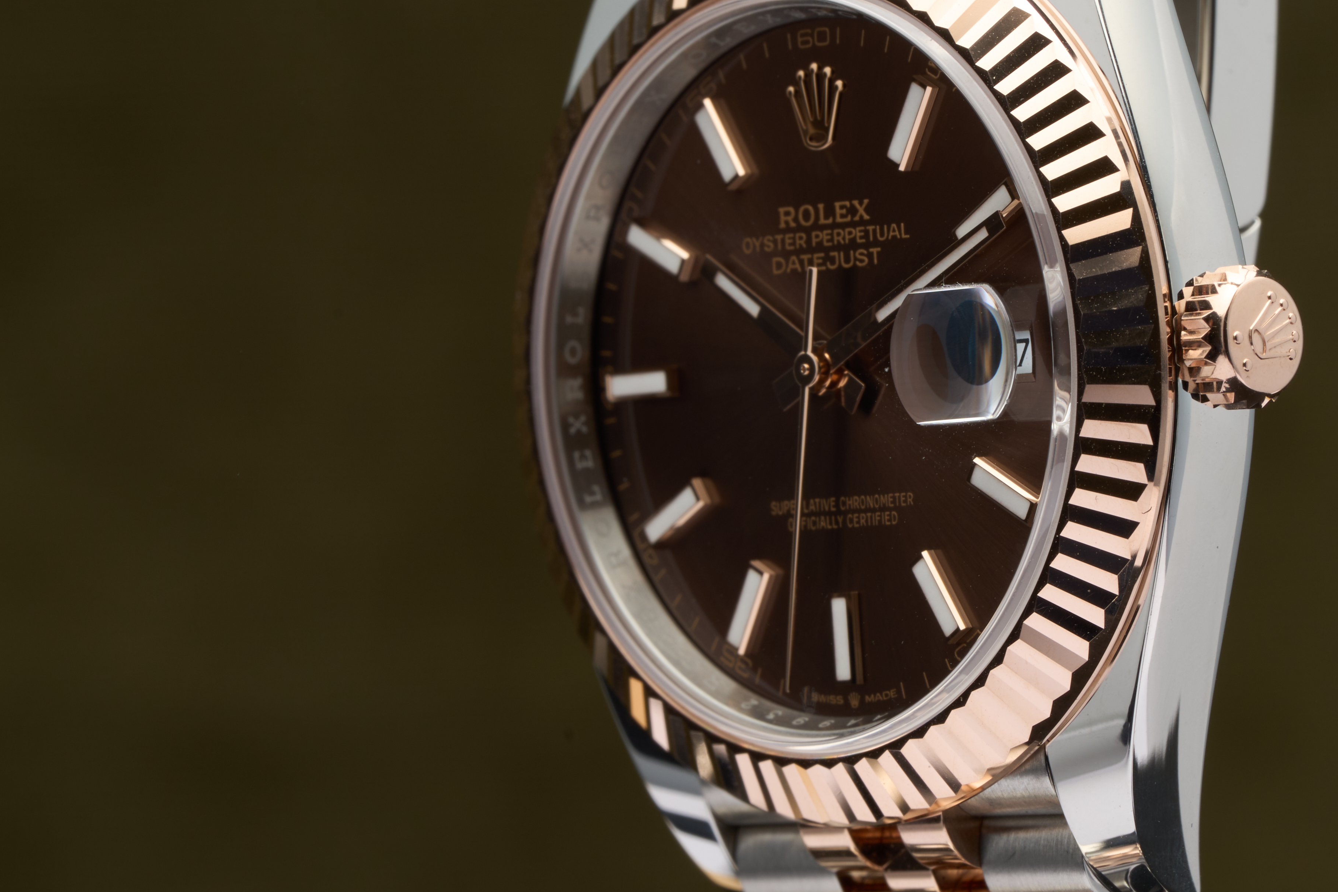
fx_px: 7098
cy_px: 365
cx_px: 891
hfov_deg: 10.8
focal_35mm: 191
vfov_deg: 7.2
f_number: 16
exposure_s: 1/125
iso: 125
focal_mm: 100
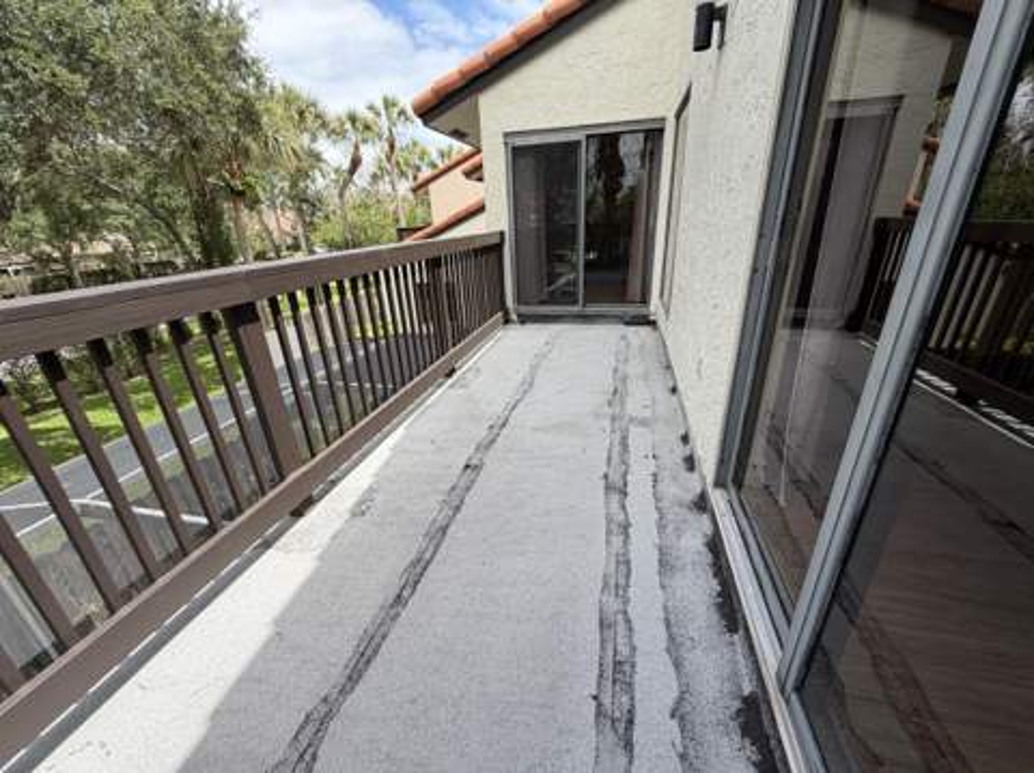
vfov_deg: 85.6
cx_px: 517
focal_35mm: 14
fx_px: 418
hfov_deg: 102.1
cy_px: 386
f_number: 2.2
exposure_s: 1/549
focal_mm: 2.22
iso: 40
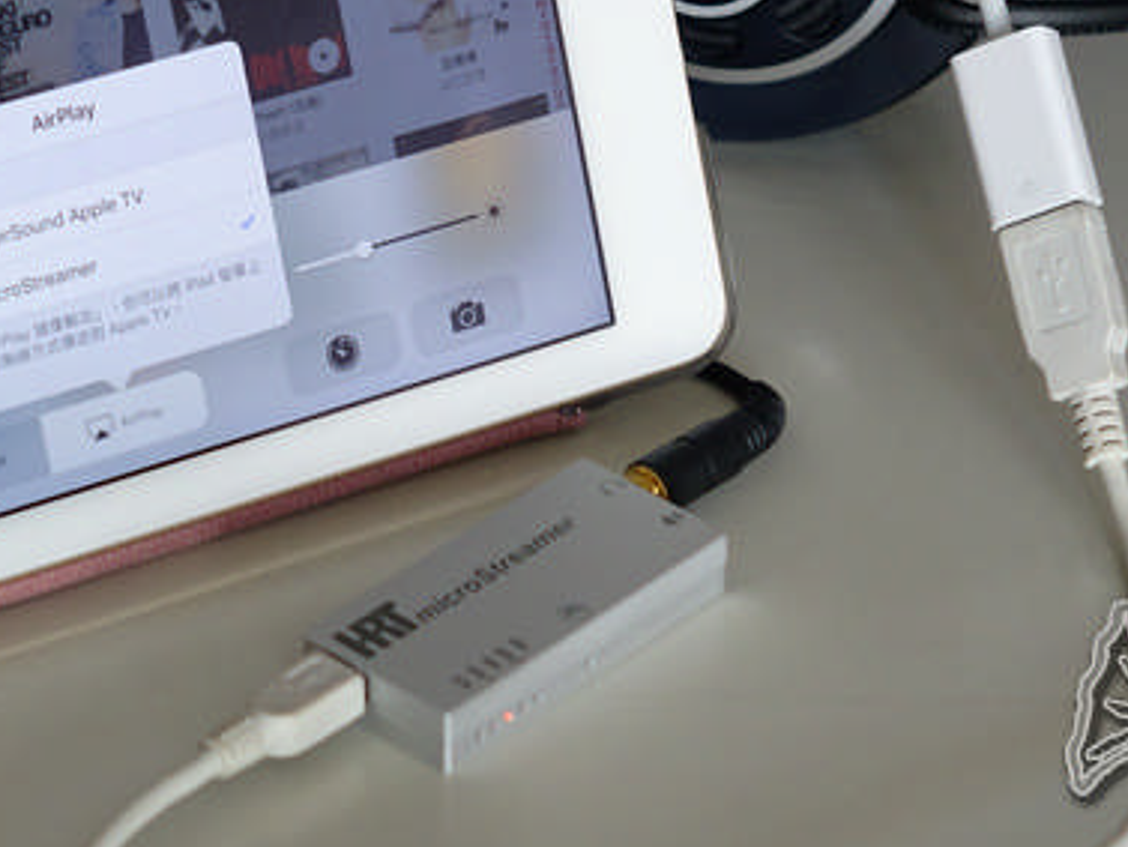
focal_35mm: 159
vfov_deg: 9.3
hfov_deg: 12.4
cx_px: 293
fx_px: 5183
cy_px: 241
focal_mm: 28.47
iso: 400
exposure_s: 1/30
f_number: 2.8
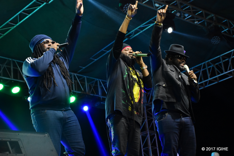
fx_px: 488
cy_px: 78
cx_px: 117
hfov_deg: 27.0
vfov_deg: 18.2
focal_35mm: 75
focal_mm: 50
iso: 4000
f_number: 4.8
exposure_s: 1/100
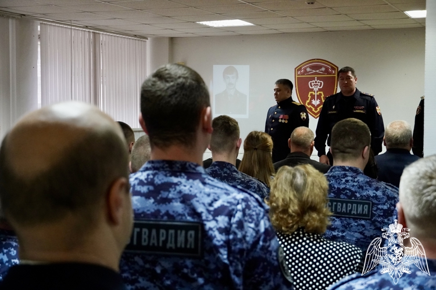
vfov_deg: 23.8
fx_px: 690
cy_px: 145
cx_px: 218
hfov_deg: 35.1
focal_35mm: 57
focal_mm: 38
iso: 4000
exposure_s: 1/160
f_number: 4.5
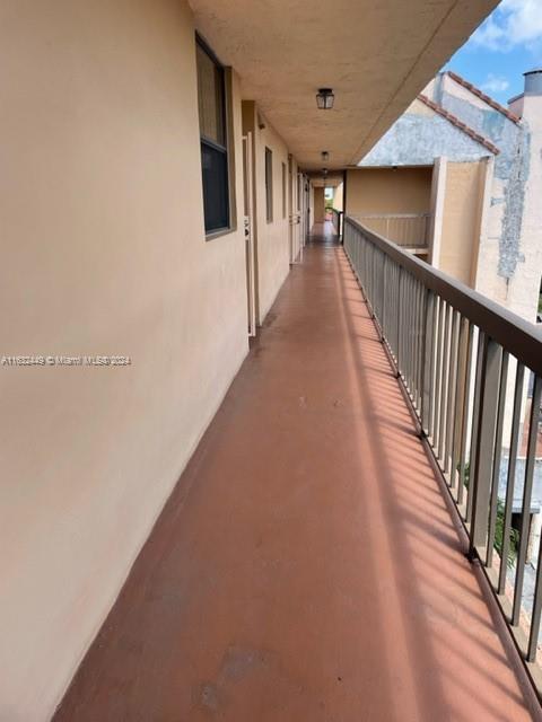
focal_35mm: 26
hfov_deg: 53.1
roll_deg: +1.5
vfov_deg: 67.3
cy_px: 361
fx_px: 543
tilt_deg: -13.9
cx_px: 271
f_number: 1.6
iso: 32
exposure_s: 1/1511
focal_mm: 4.2
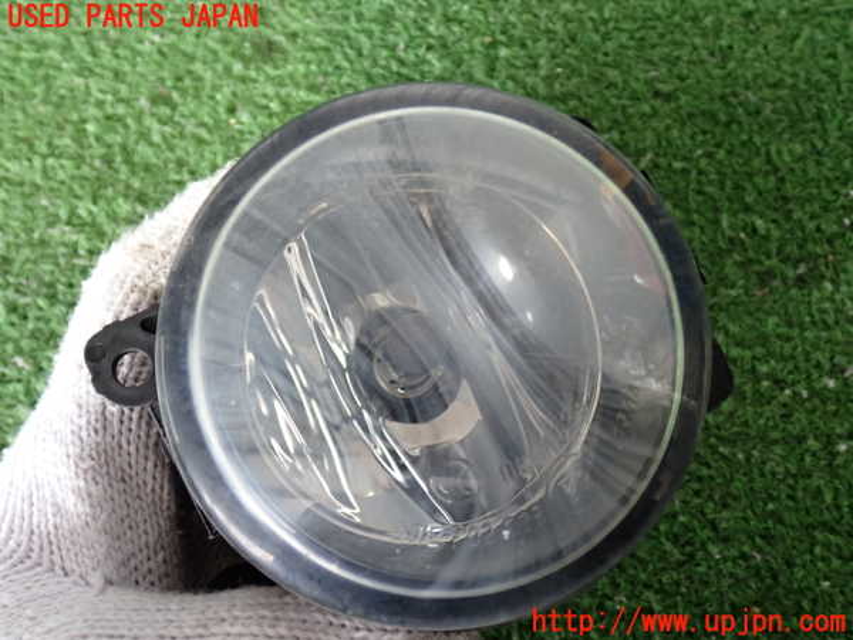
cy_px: 320
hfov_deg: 51.4
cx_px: 426
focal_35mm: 36
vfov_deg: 39.7
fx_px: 887
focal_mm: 6.37
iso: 320
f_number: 2.5
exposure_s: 1/40
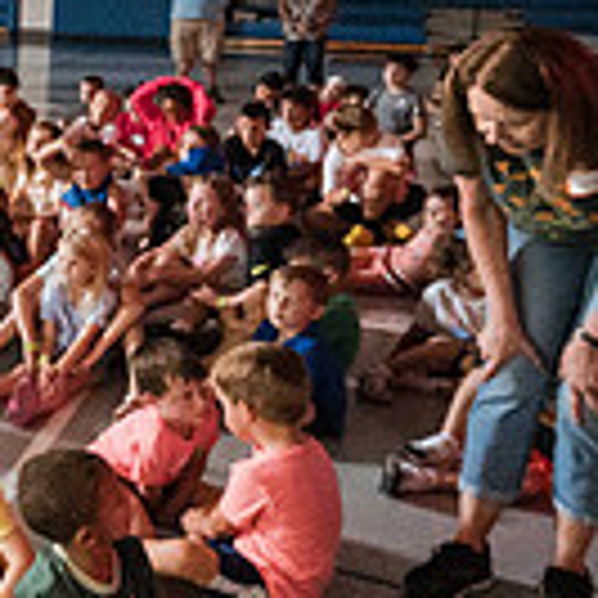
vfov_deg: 29.9
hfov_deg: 24.2
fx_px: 1095
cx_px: -291
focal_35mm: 56
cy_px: 133
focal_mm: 14
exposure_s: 1/60
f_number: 4
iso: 16000
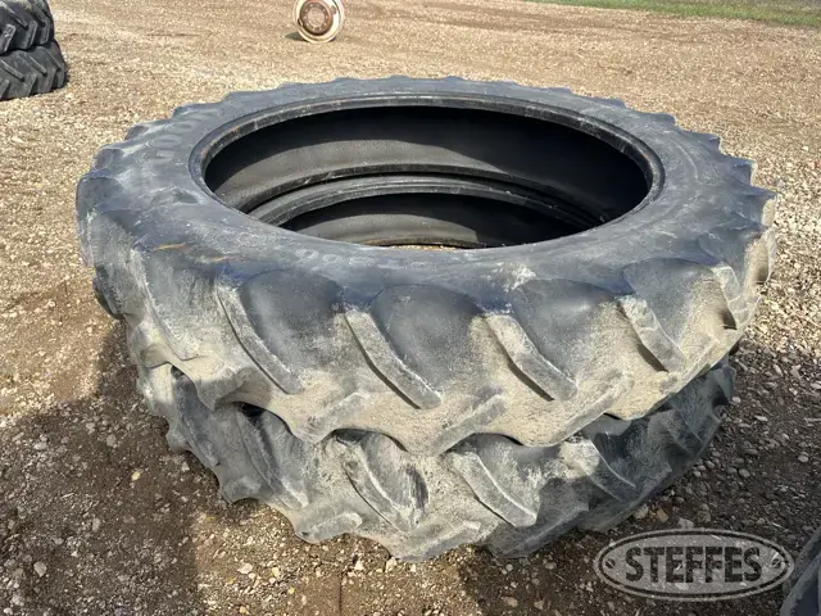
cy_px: 308
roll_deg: +2.0
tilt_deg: -35.4
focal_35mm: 24
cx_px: 410
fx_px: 569
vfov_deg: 56.8
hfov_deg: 71.6
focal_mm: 6.86
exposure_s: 1/1613
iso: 80
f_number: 1.78
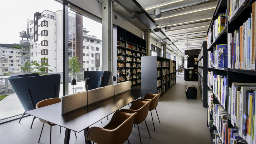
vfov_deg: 63.8
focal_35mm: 17
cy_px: 66
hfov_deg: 95.9
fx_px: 115
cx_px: 127
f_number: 11
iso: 100
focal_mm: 16
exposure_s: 1/2.5
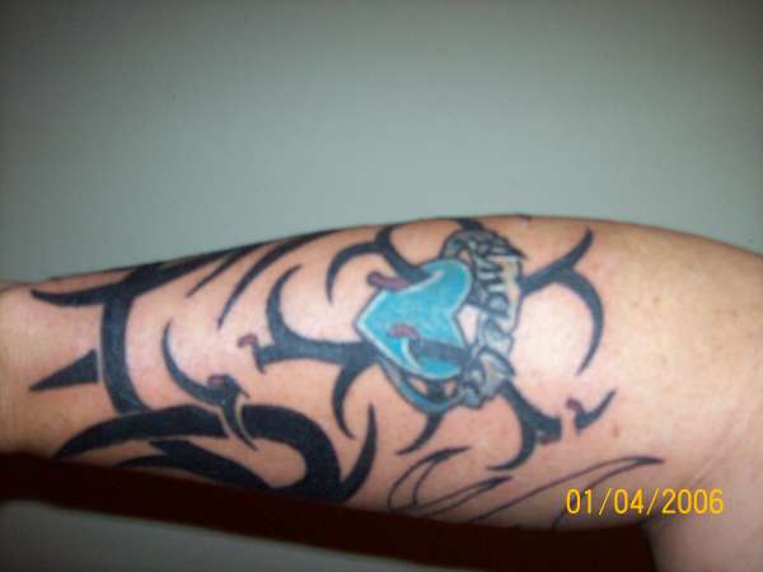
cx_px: 382
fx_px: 794
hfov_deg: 51.4
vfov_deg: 39.7
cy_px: 286
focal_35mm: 36
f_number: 2.7
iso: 140
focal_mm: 6
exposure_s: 1/64
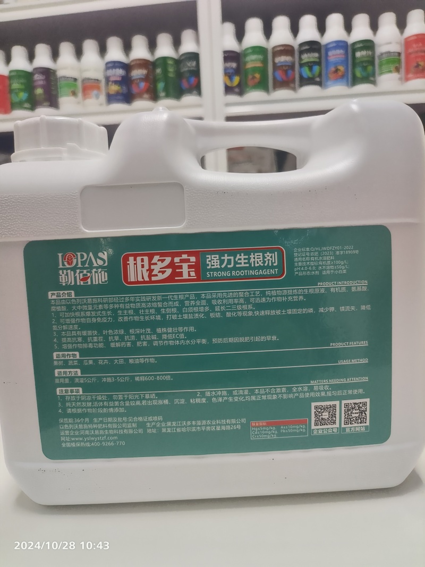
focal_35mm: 23
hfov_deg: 58.9
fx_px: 377
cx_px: 212
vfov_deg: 73.9
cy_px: 284
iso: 1764
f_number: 1.75
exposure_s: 1/204
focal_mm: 5.5
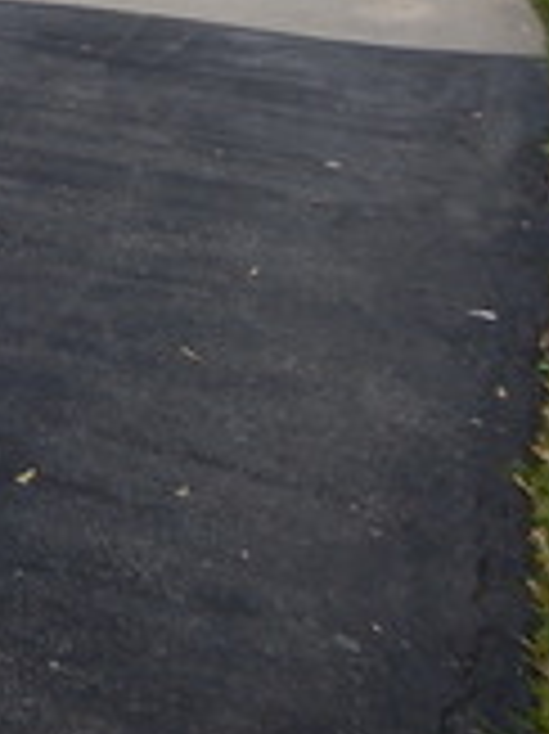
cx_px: -531
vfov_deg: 15.2
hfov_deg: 11.1
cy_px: -284
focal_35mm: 122
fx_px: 2583
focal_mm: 5.6
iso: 125
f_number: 3.2
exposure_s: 1/500
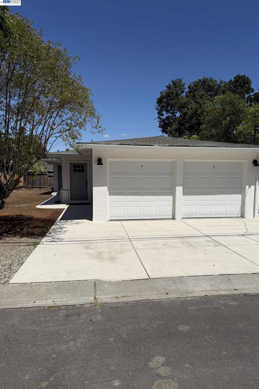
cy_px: 201
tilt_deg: -6.1
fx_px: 281
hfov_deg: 49.4
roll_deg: +0.2
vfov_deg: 69.4
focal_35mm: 26
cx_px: 149
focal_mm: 6.76
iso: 80
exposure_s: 1/11905
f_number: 1.78
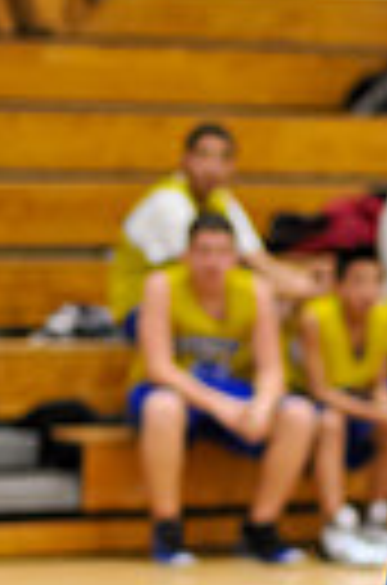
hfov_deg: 4.6
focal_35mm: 294
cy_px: 418
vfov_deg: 7.0
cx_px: 592
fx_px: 4766
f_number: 2
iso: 1600
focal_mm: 85
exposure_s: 1/500
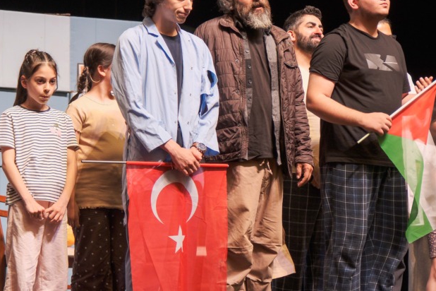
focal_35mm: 137
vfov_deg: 10.0
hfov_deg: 15.0
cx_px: 262
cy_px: 154
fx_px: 1659
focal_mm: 60.8
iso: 1250
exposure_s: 1/60
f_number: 4
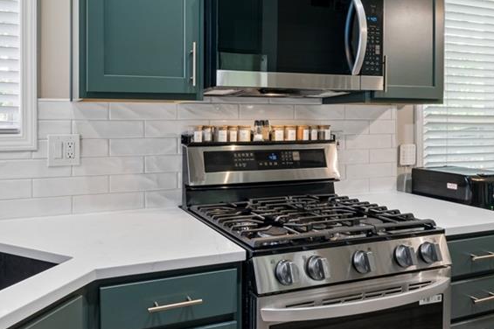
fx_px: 413
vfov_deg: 43.2
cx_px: 181
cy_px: 130
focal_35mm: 30
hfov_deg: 60.9
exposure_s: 1/5
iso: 400
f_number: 13
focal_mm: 16.6
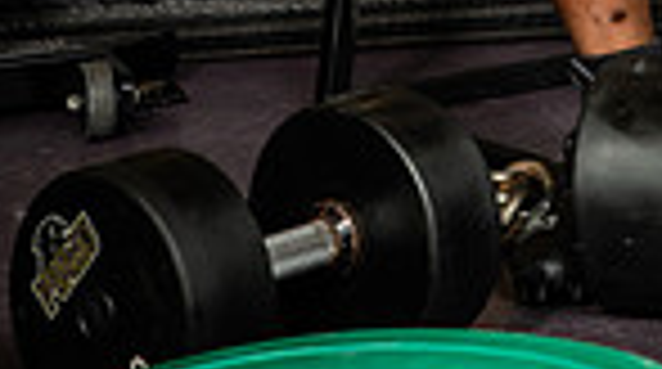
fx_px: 3153
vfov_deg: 6.4
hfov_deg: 11.8
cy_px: -518
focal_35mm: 180
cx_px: 671
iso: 500
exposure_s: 1/250
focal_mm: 56
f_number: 5.6
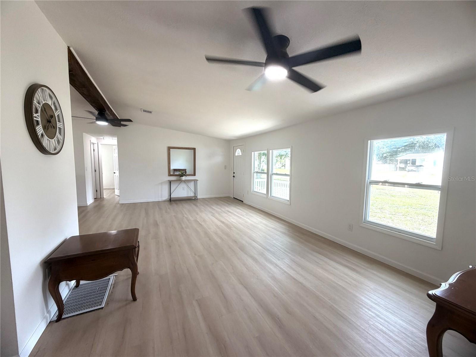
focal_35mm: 14
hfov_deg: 102.1
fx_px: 193
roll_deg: -0.3
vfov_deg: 85.7
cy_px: 178
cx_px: 238
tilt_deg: -4.3
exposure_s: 1/120
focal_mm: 2.22
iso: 64
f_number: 2.2
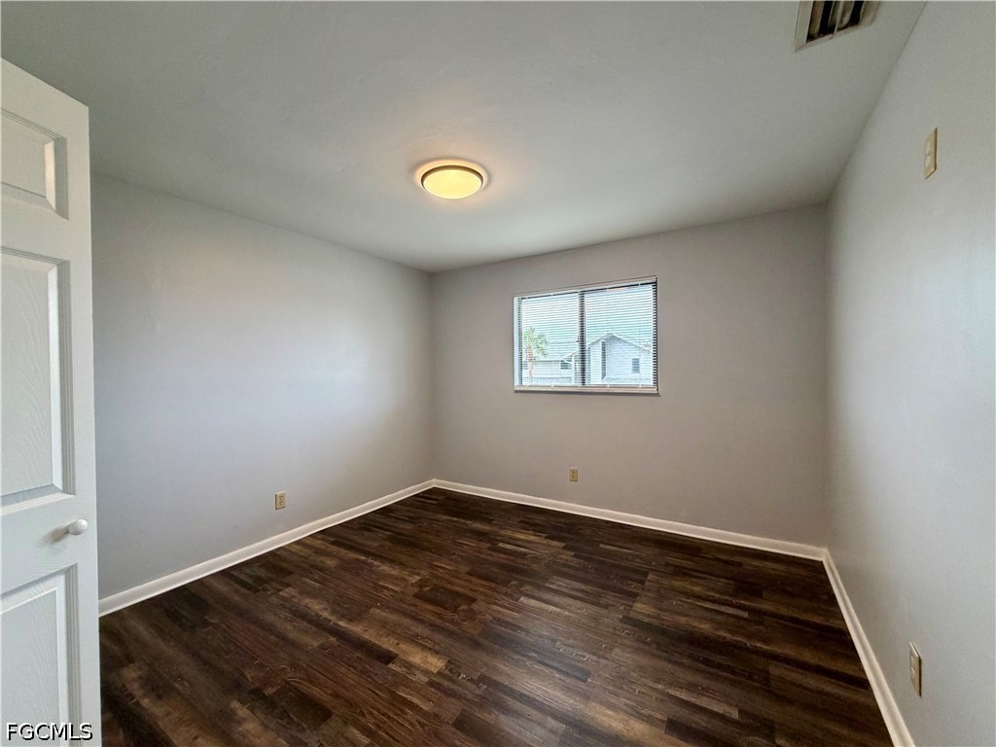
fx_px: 403
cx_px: 498
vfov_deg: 85.7
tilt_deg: -0.8
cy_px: 374
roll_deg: +1.1
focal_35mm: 14
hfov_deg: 102.1
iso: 160
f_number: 2.2
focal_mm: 2.22
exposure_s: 1/60
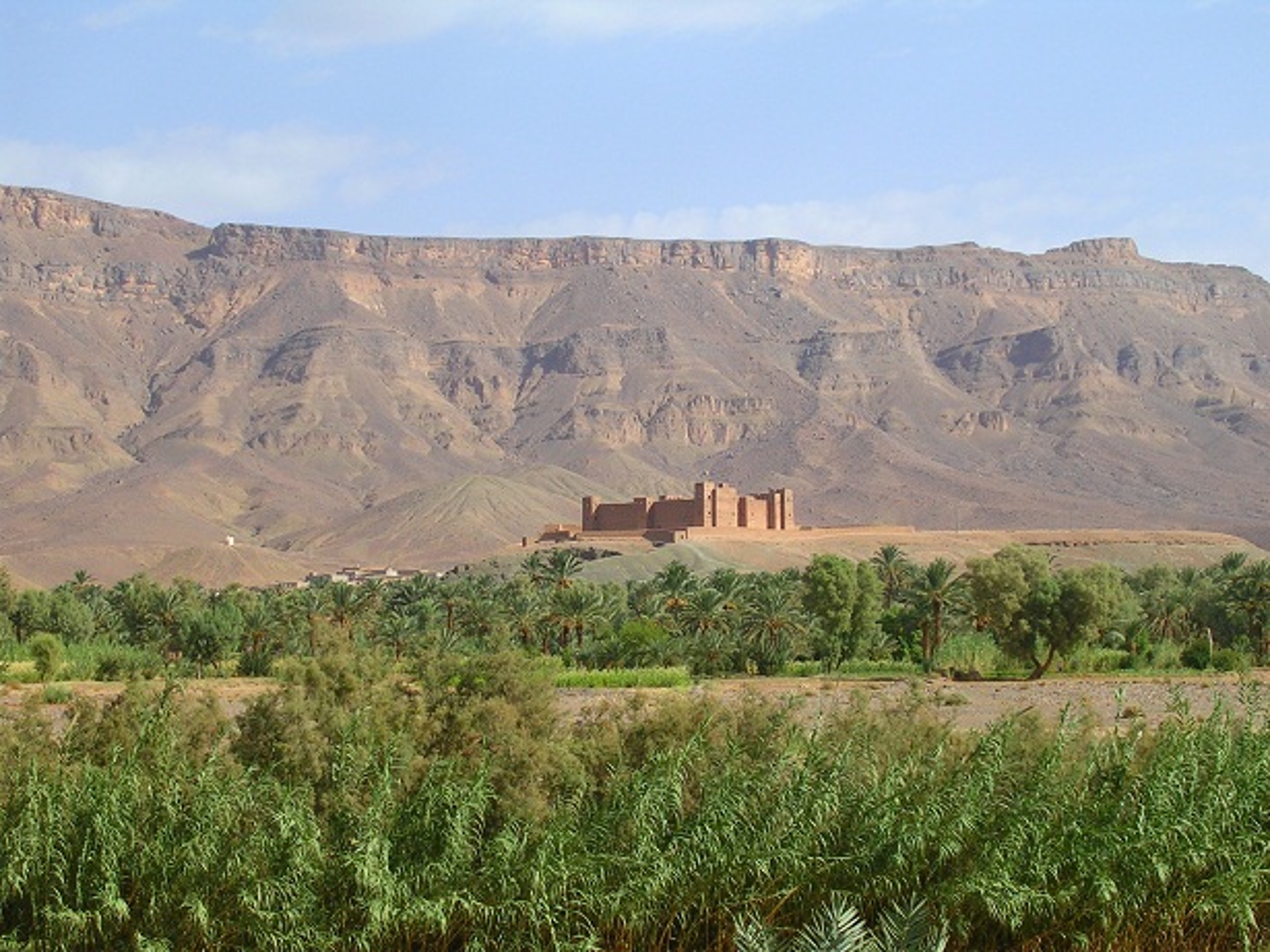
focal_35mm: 81
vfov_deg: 18.2
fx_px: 2971
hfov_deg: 24.1
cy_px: 476
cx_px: 635
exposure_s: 1/497
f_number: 4
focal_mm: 12.3
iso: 50
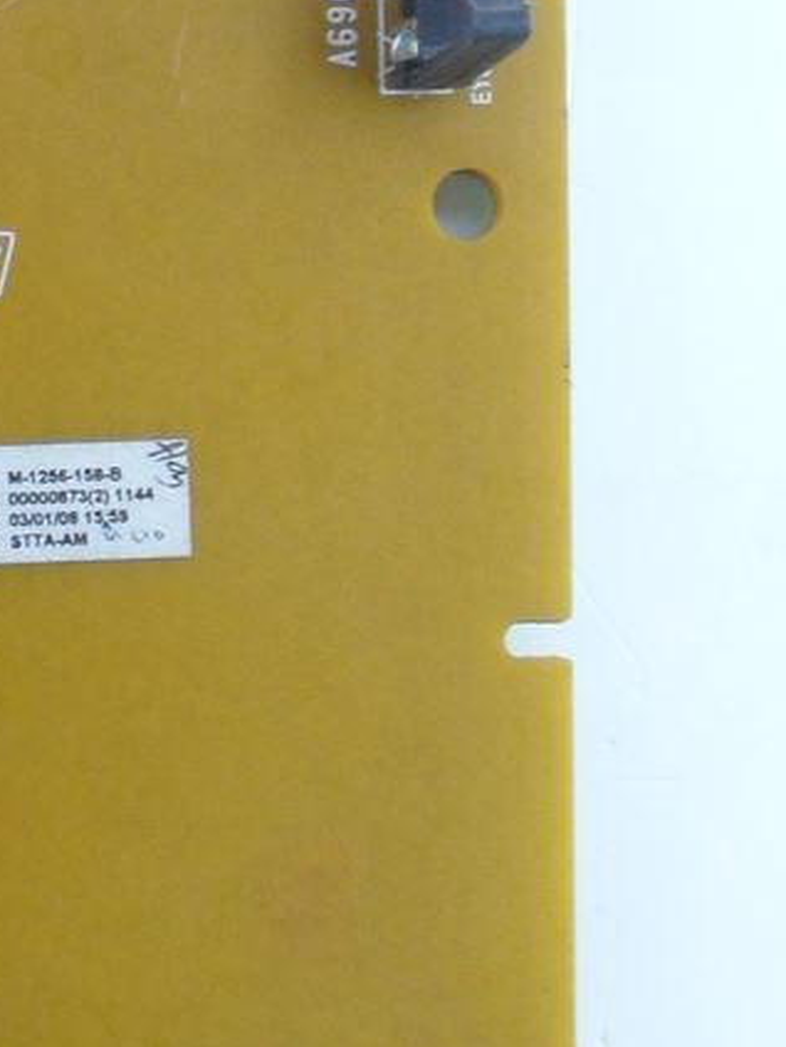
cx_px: -1085
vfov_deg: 19.3
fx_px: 3088
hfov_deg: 11.9
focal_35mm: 102
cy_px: 464
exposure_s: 1/45
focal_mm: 4.9
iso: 100
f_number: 3.5
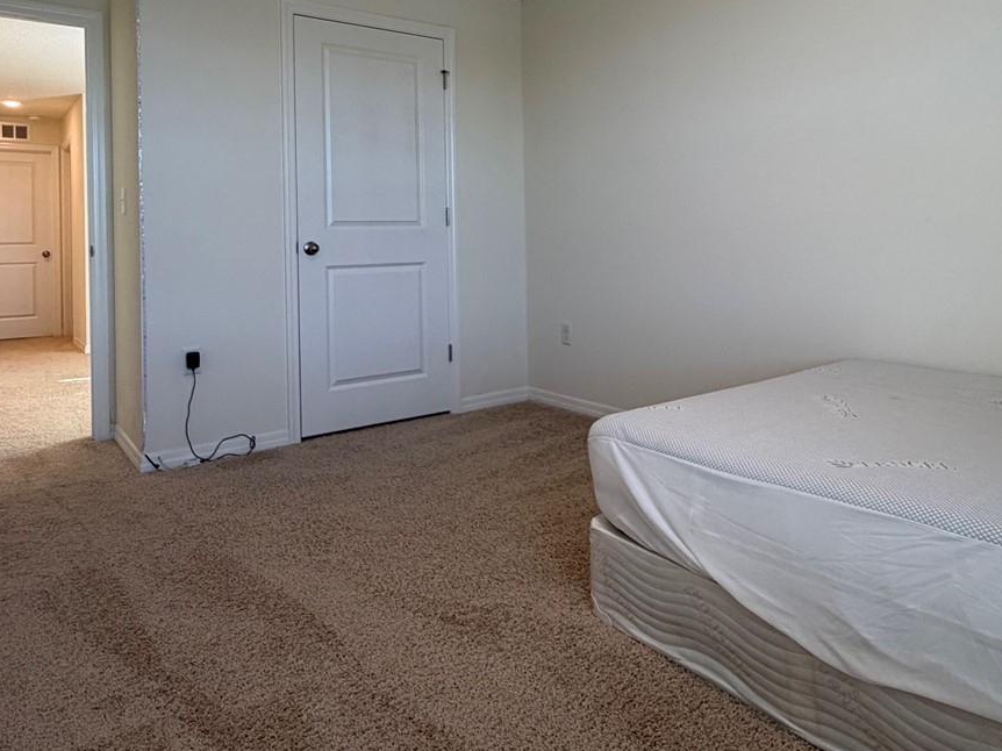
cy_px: 235
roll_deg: +1.1
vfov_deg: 51.8
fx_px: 752
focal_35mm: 26
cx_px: 563
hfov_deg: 67.1
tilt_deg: +1.1
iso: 125
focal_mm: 2.22
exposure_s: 1/120
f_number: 2.2
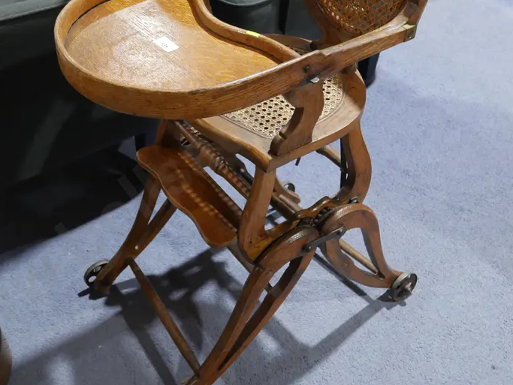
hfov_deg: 42.0
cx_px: 237
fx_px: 667
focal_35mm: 45
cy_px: 129
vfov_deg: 32.0
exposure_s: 1/60
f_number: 4
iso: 800
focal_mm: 15
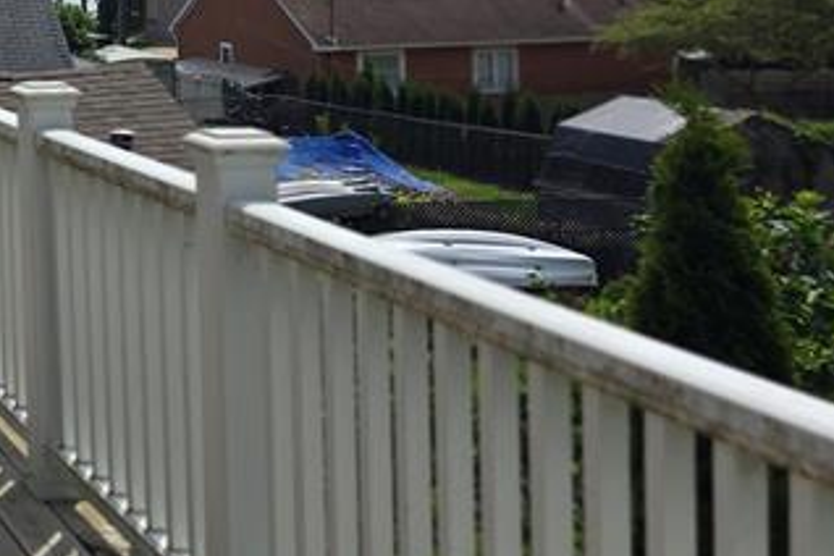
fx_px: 1784
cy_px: -3
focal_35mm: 77
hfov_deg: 21.4
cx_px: -467
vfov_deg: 17.3
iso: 12
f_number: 1.7
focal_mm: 6.3
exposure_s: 1/1189
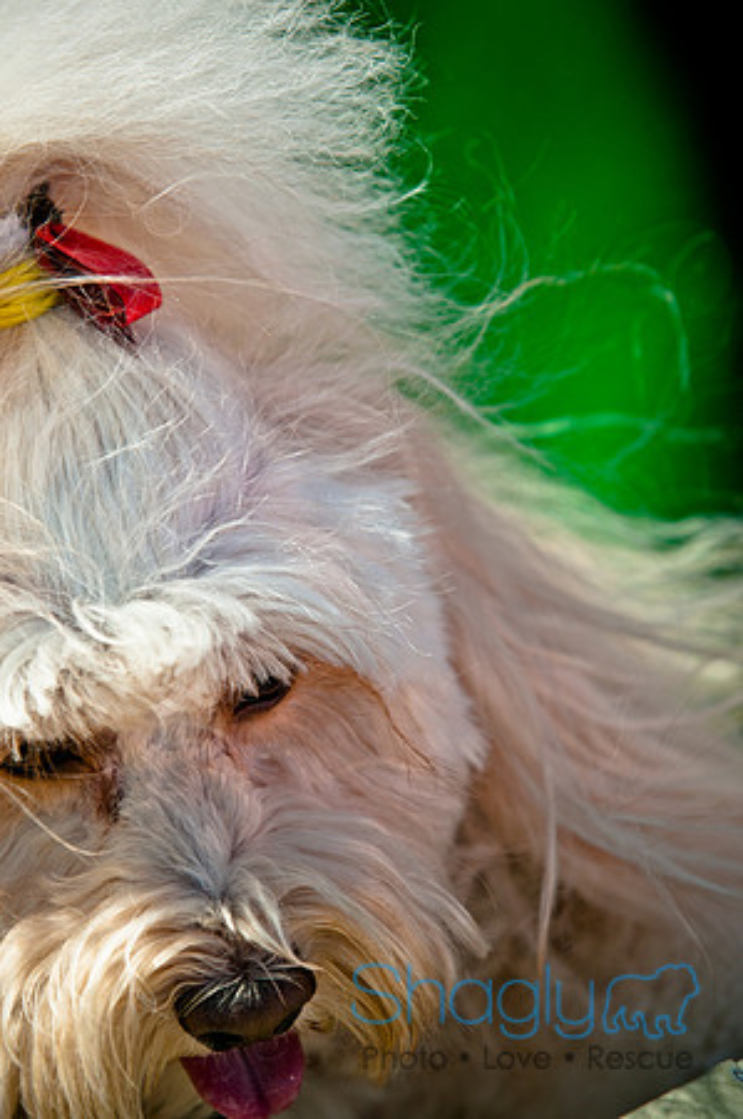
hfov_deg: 6.8
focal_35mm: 202
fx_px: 6283
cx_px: 372
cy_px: 560
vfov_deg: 10.2
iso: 200
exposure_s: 1/1600
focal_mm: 135
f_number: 4.5
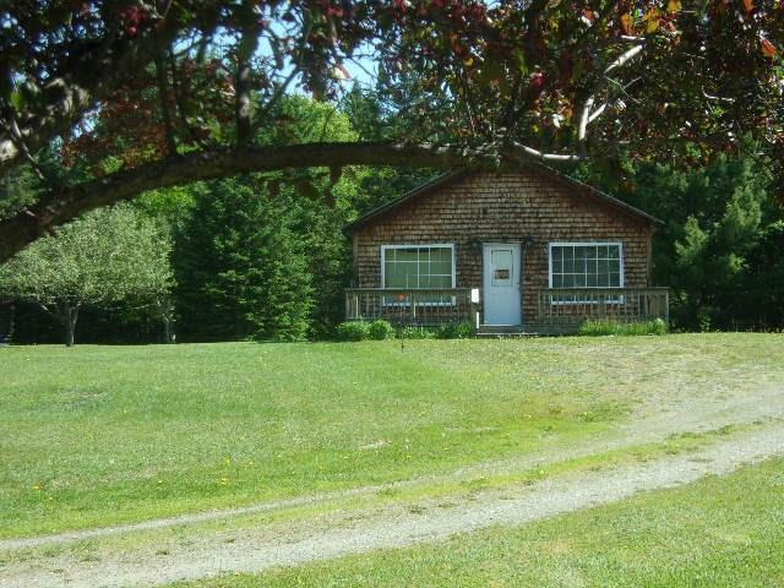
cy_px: 294
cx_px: 392
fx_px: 1585
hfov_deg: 27.8
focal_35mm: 70
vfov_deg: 21.0
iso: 80
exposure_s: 1/220
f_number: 4.9
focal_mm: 12.5
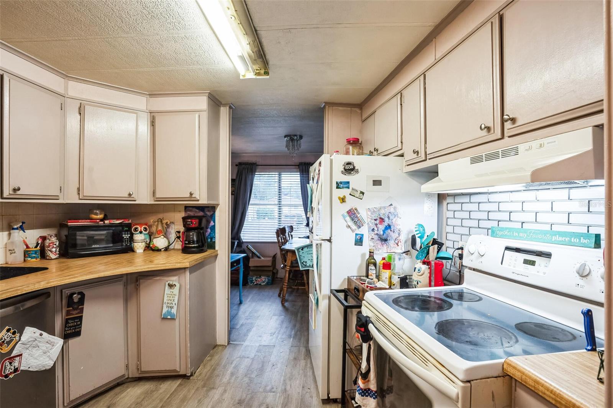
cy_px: 204
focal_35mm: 17
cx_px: 306
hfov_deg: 93.3
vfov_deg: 70.4
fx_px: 289
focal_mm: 17
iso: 200
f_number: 8
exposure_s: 1/6
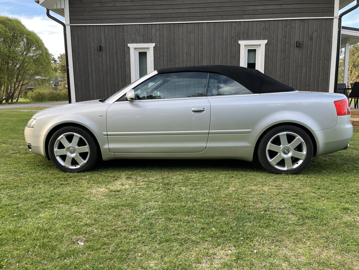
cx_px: 180
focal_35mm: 26
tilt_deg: -8.2
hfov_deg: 67.3
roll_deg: +0.7
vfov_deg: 53.1
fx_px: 270
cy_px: 135
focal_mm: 5.1
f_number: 1.6
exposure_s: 1/225
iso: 40
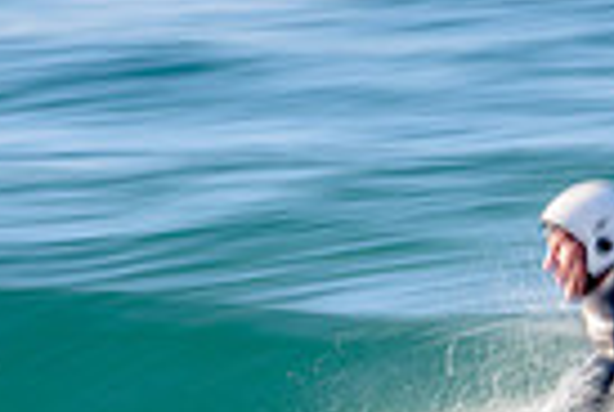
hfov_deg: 0.8
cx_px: 554
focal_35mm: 2592
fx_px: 44304
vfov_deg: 0.5
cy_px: 561
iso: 31
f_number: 10
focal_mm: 500
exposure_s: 1/13
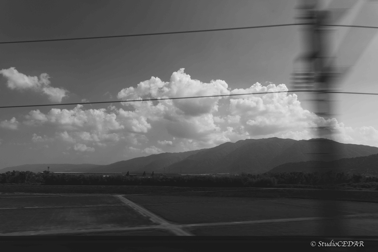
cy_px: 126
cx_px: 189
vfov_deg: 46.4
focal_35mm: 28
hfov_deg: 65.5
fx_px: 294
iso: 320
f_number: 11
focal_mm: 18.3
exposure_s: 1/125
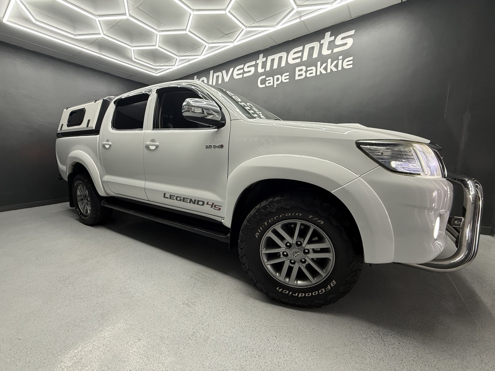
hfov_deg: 102.1
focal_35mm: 14
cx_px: 248
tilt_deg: -8.2
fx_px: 200
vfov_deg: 85.7
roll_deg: +0.5
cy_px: 186
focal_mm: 2.22
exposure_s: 1/100
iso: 200
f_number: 2.2
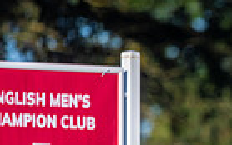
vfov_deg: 1.0
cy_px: 304
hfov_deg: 1.6
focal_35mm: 1274
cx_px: 404
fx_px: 8058
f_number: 4
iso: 160
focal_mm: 300
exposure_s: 1/1250
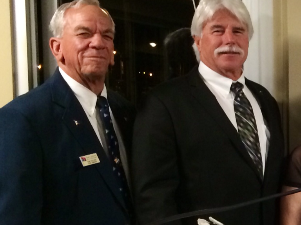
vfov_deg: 18.3
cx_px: 399
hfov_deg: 21.8
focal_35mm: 80
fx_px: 695
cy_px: 169
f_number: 2.2
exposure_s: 1/30
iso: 250
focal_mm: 4.12
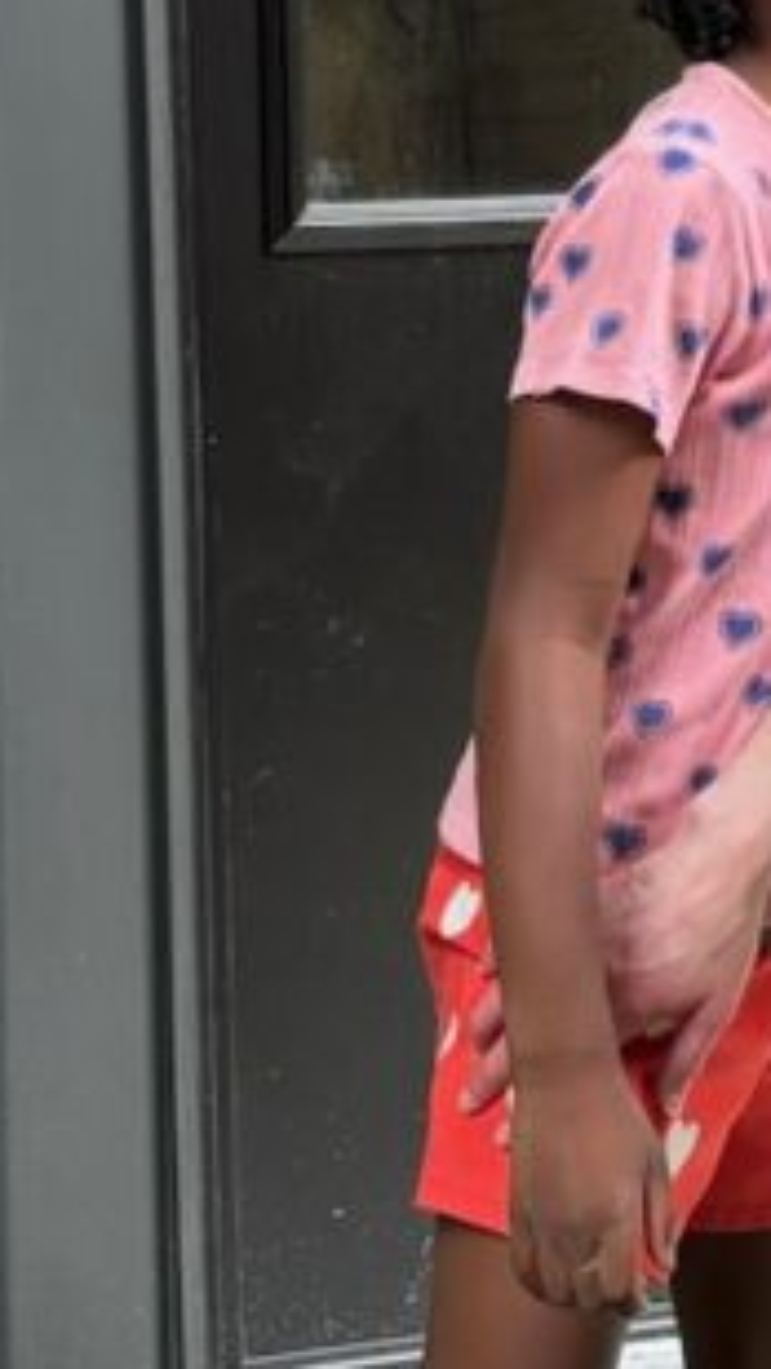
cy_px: 66
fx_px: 5120
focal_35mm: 141
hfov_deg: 8.6
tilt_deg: -1.0
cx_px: 789
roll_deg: +1.0
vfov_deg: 15.0
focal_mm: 5.96
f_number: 1.6
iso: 50
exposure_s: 1/121
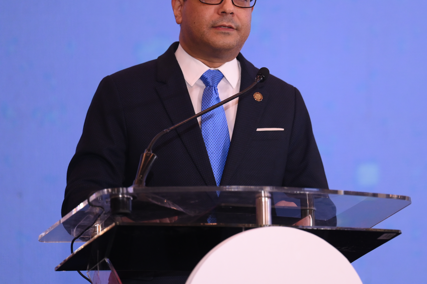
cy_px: 98
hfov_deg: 6.8
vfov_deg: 4.5
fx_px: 3615
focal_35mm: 305
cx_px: 294
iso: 1250
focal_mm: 200
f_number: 2.8
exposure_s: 1/160
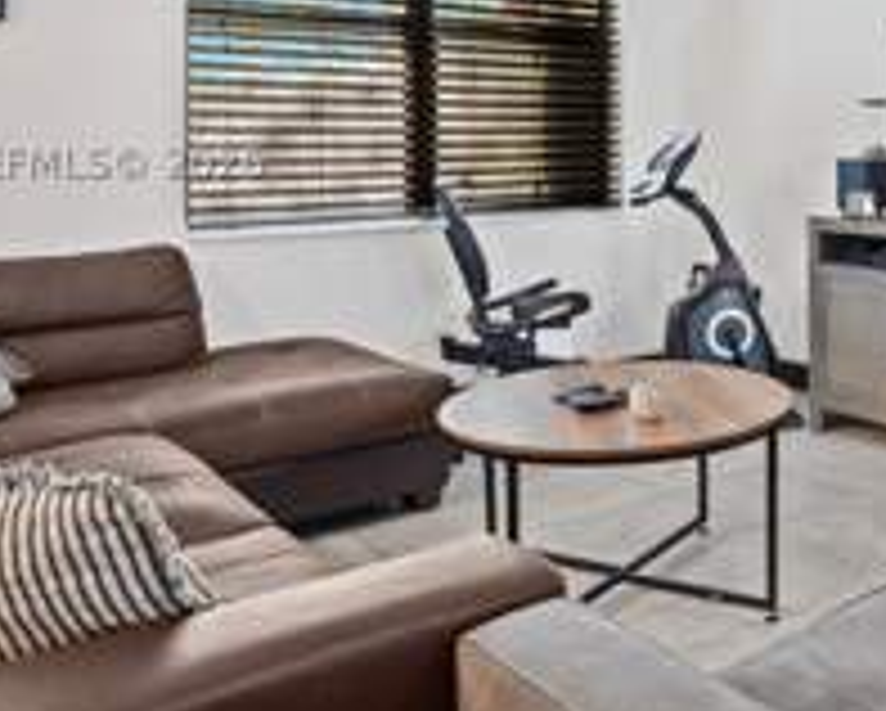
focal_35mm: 41
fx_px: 1076
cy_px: 158
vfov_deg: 35.5
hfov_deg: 41.8
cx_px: 765
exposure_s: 1.6
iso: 200
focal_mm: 18
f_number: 8
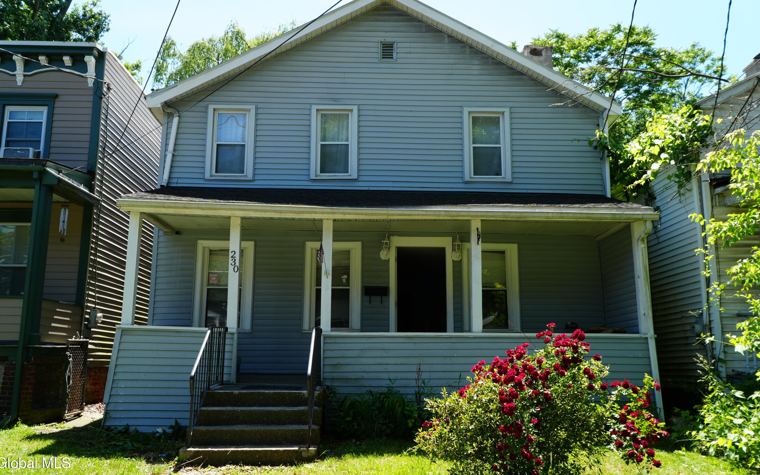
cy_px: 230
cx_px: 380
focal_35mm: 31
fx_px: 642
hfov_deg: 61.2
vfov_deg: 40.6
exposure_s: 1/200
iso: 100
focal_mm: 20
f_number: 5
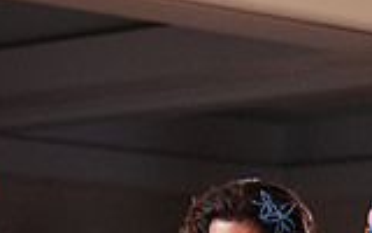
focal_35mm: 258
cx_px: 164
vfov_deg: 5.0
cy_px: 429
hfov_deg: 8.1
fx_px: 2616
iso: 2500
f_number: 2.8
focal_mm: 70
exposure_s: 1/400
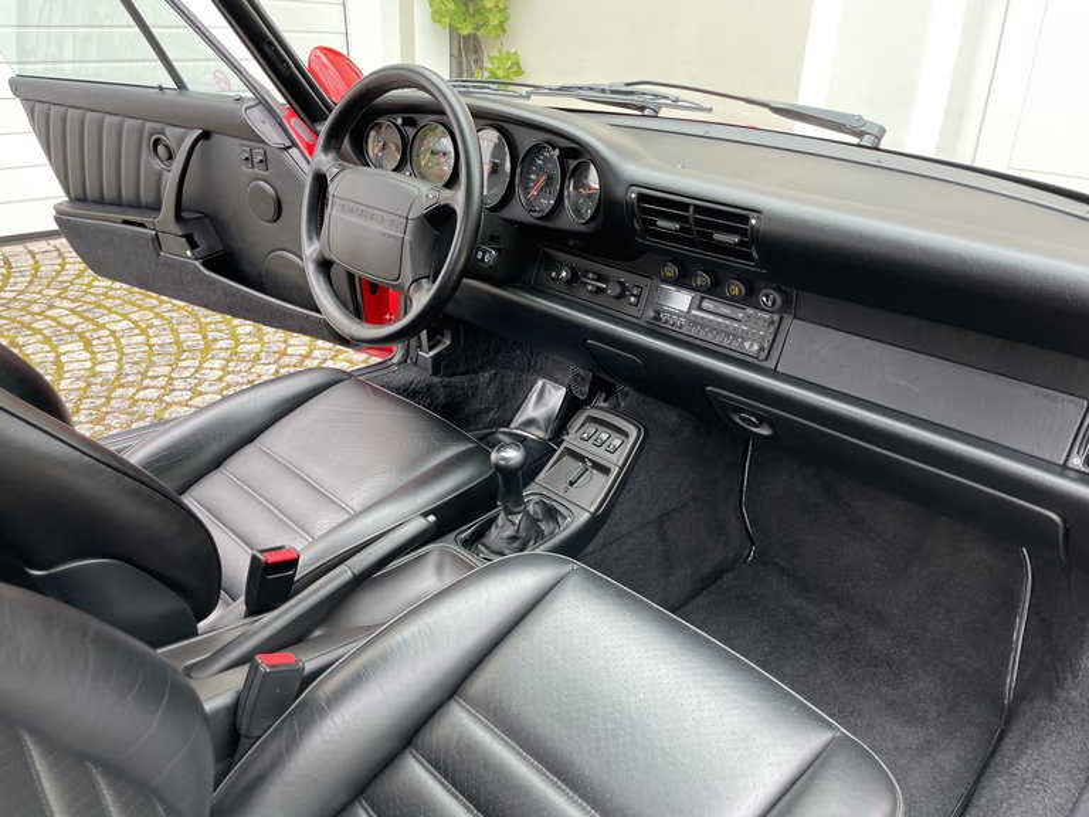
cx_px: 544
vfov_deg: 53.1
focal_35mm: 26
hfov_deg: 67.3
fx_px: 818
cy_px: 408
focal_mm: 4.2
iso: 32
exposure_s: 1/134
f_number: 1.6
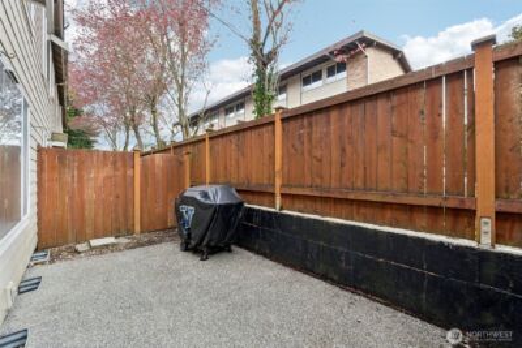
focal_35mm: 15
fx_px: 218
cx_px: 261
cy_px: 174
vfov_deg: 77.4
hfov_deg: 100.4
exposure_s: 1/15
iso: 250
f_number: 9
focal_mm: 10
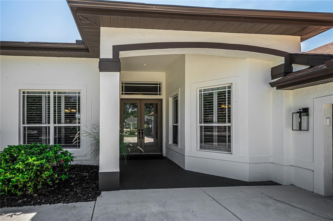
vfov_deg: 73.6
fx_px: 148
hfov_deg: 96.8
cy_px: 110
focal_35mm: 16
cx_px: 166
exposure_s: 1/320
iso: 320
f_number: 9
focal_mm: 16
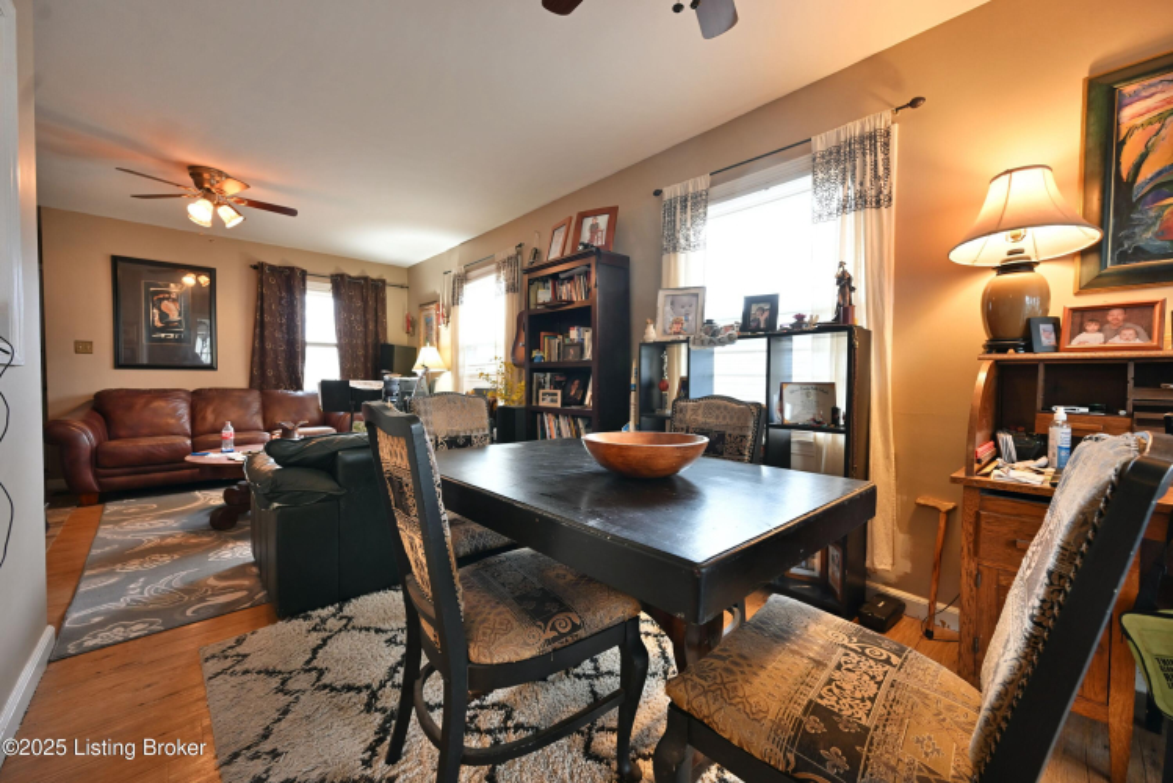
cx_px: 586
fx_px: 456
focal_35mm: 14
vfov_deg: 81.3
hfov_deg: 104.2
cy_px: 392
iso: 1250
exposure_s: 1/13
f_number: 5.6
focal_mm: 14
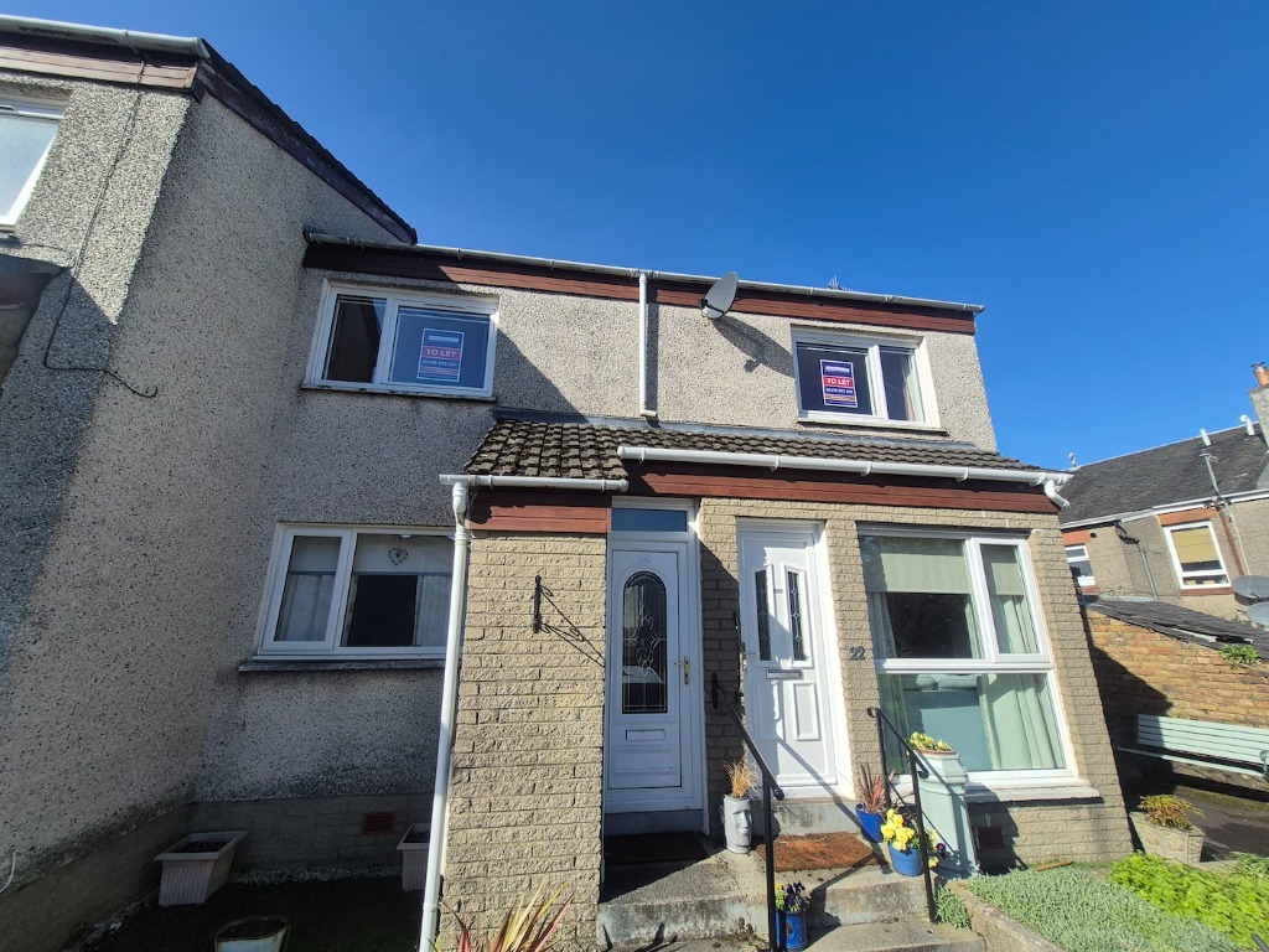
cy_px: 476
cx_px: 634
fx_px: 477
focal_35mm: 13
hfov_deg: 106.2
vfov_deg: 89.9
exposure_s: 1/1572
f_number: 2.2
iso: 50
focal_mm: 1.74
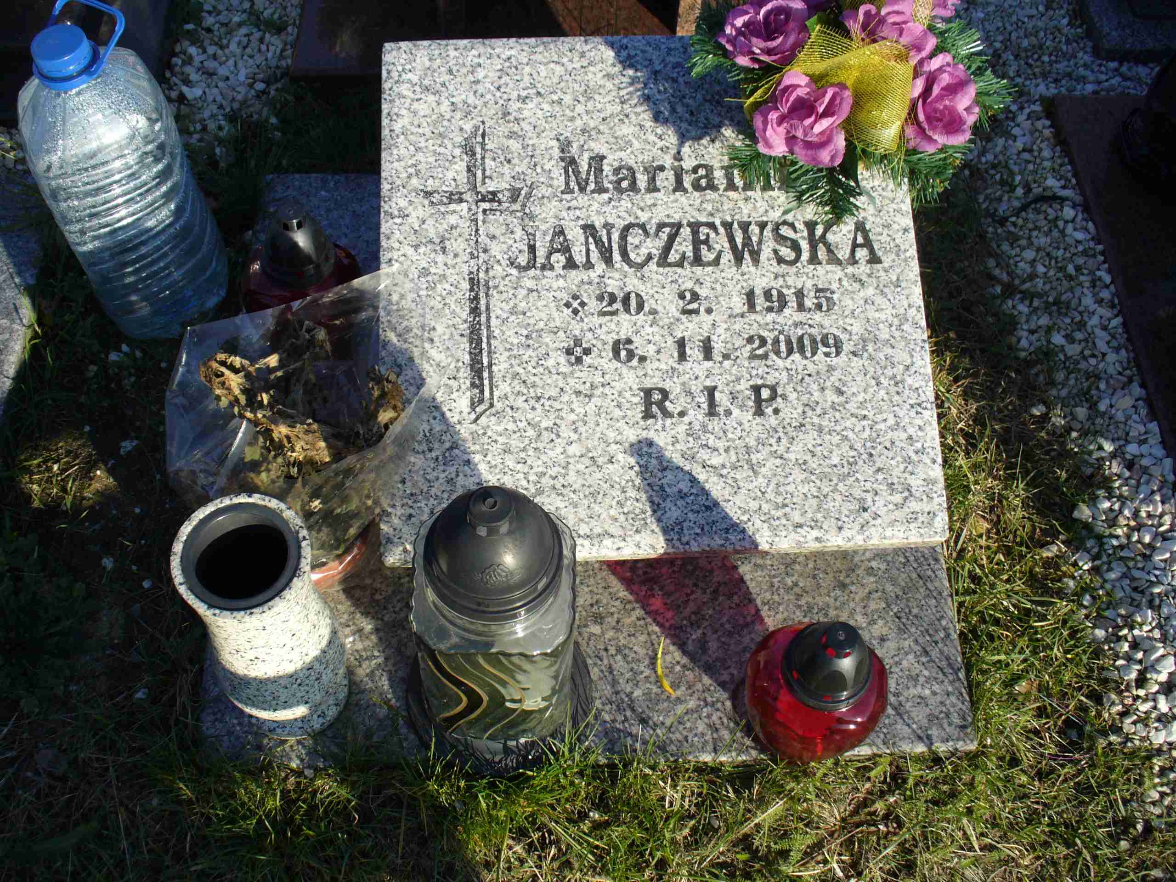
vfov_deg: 38.7
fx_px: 1257
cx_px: 588
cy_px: 441
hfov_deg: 50.1
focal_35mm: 37
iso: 80
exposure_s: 1/200
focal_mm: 6.1
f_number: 5.6
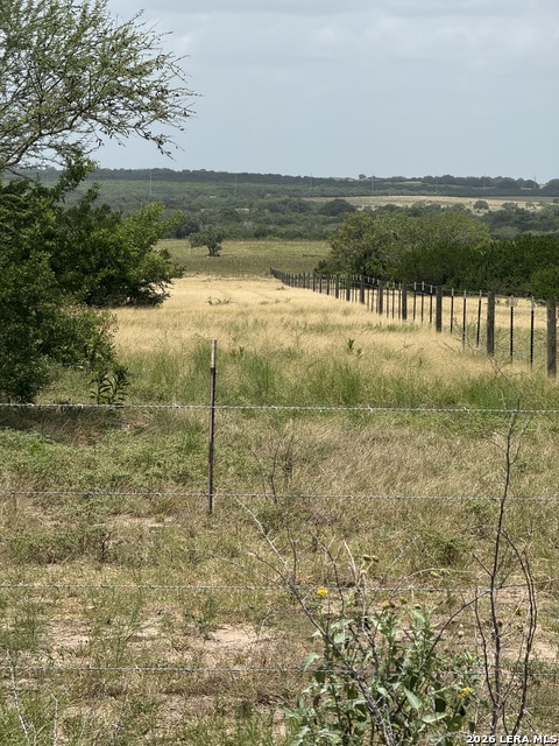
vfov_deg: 16.4
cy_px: 373
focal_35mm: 120
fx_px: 2584
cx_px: 280
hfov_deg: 12.3
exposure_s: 1/1969
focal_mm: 15.66
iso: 50
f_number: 2.8
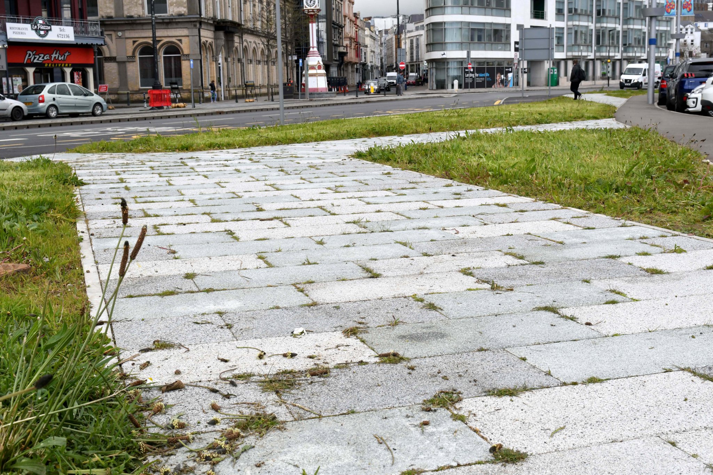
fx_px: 921
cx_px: 356
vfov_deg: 28.9
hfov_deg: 42.3
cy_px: 238
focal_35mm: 46
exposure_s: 1/500
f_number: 11
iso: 500
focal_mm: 31
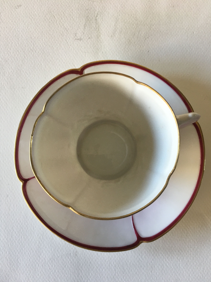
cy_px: 141
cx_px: 106
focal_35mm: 29
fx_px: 236
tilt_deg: -84.2
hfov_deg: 48.2
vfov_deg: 61.7
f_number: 2.2
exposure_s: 1/33
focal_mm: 4.15
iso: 50
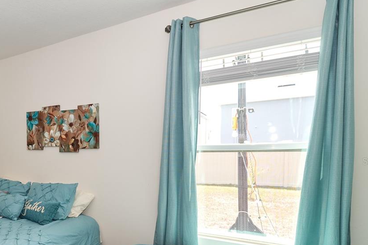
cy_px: 161
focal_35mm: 27
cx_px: 47
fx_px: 276
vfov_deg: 47.2
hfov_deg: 59.0
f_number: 4.5
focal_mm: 14
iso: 400
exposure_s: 1/200
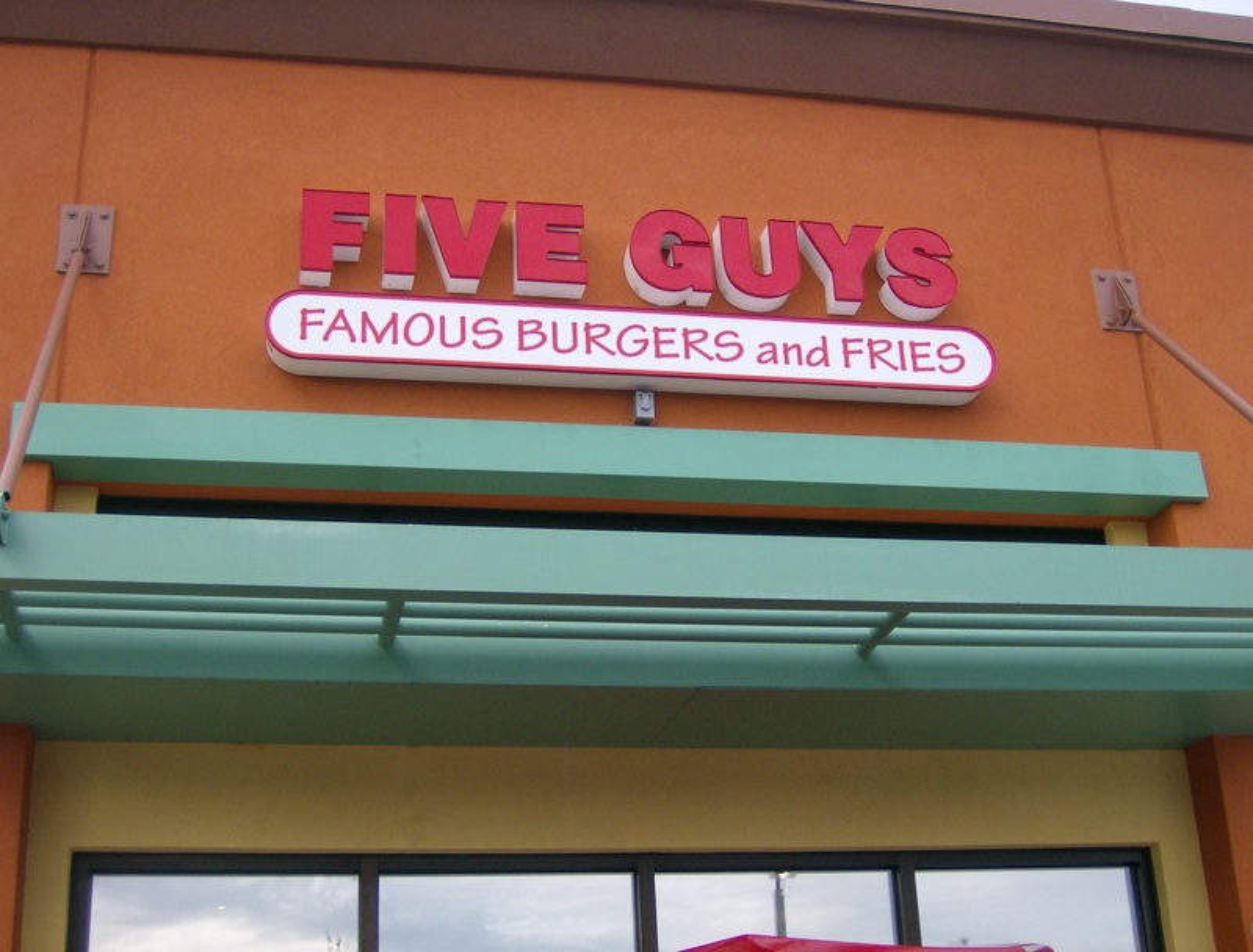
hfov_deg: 41.1
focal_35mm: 46
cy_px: 476
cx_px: 626
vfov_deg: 31.8
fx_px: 1673
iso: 100
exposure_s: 1/324
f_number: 3.1
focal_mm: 7.7
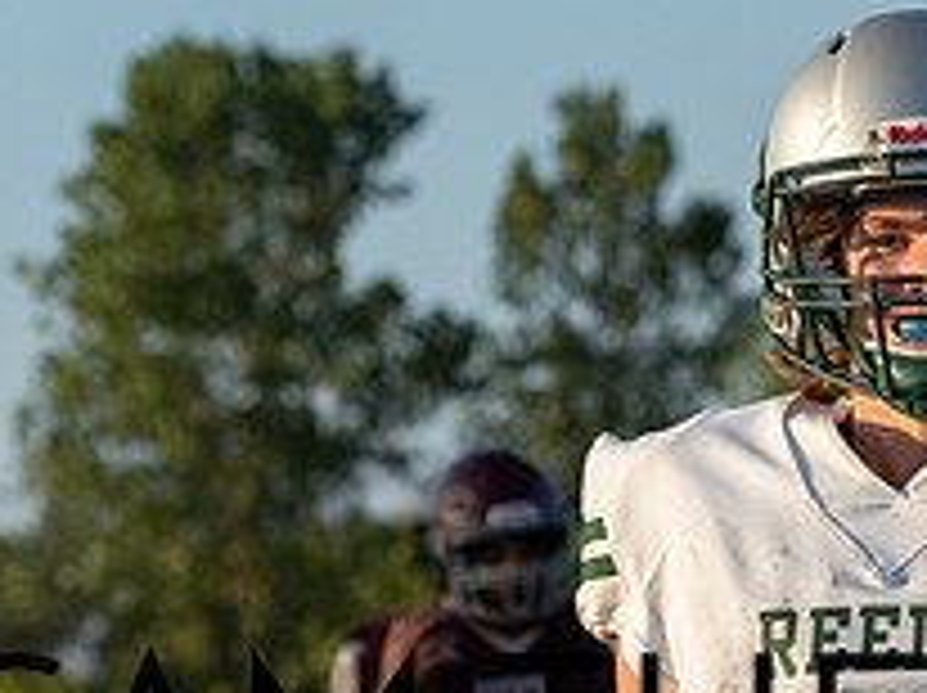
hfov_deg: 4.5
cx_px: 1172
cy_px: 739
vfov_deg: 3.4
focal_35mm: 439
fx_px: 11743
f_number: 7.1
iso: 800
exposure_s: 1/1250
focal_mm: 130
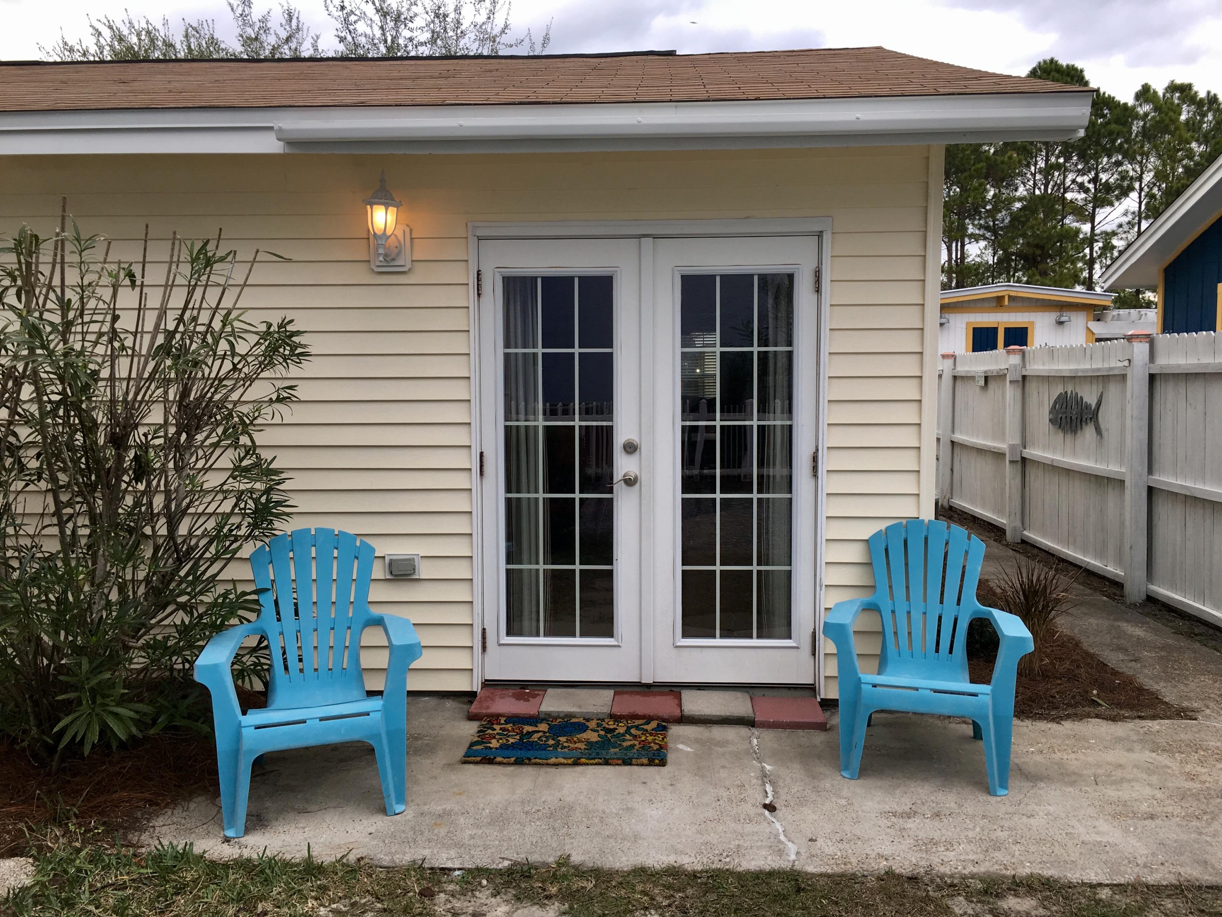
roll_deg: -0.3
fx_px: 1024
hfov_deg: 61.7
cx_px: 611
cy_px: 458
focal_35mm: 29
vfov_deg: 48.2
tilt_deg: -3.8
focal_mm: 4.15
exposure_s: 1/100
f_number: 2.2
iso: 25
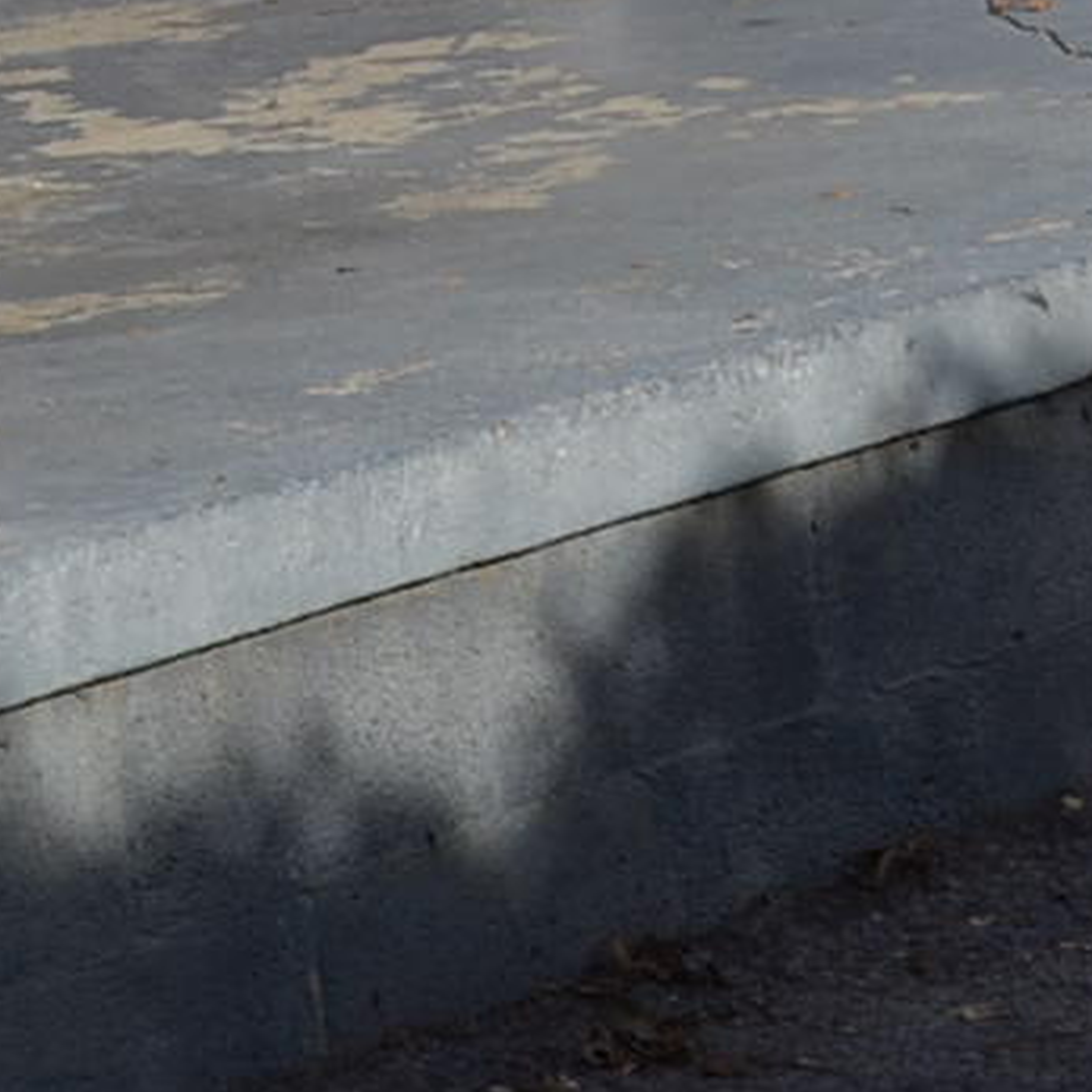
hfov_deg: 7.7
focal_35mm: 221
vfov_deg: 7.8
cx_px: -833
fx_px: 7888
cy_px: -413
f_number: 8
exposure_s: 1/250
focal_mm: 26
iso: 100
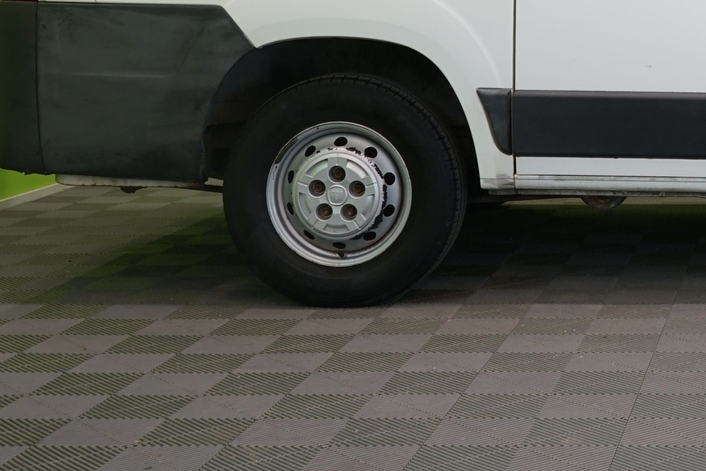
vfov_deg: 15.7
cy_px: -17
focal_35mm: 85
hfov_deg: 22.5
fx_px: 1667
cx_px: 790
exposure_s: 1/30
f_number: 5.6
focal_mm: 29
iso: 400
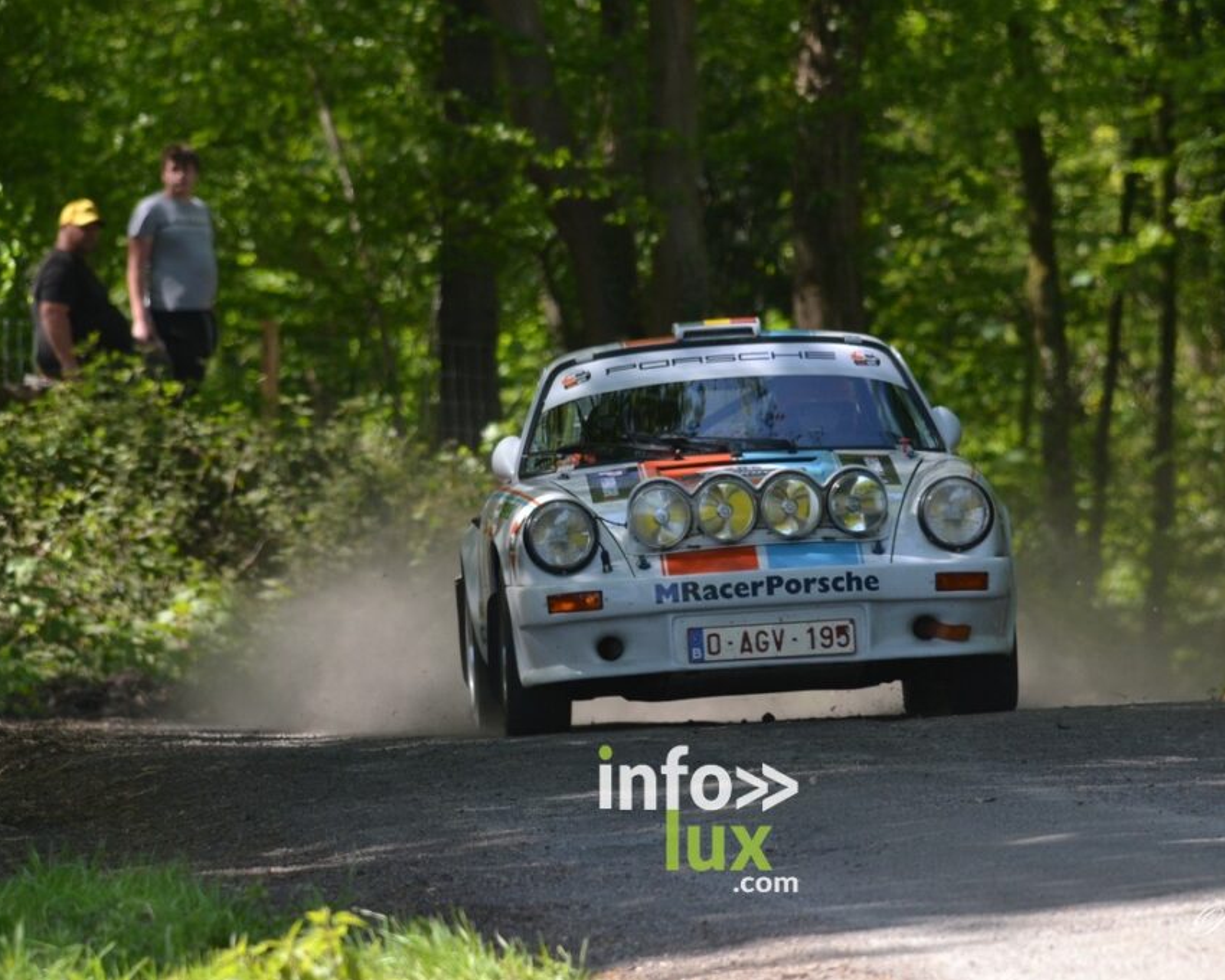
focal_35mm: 492
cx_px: 706
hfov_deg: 3.9
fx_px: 17838
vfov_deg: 3.1
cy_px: 491
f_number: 6
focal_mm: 290
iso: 450
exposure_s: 1/500
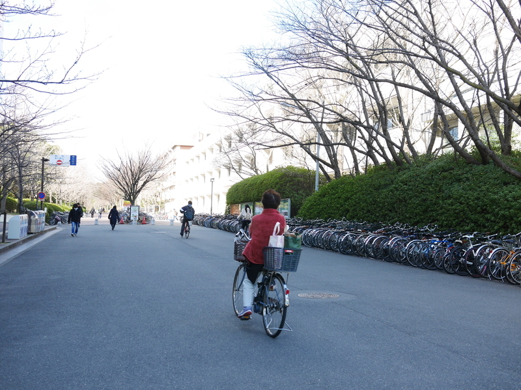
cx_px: 260
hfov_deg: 46.8
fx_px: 602
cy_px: 195
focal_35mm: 40
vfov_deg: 36.0
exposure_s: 1/400
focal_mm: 20
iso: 200
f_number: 3.2
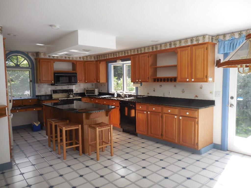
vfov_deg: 54.9
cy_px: 94
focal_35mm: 25
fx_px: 181
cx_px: 126
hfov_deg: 69.4
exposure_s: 1/80
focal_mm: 4.5
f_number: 3.7
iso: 125
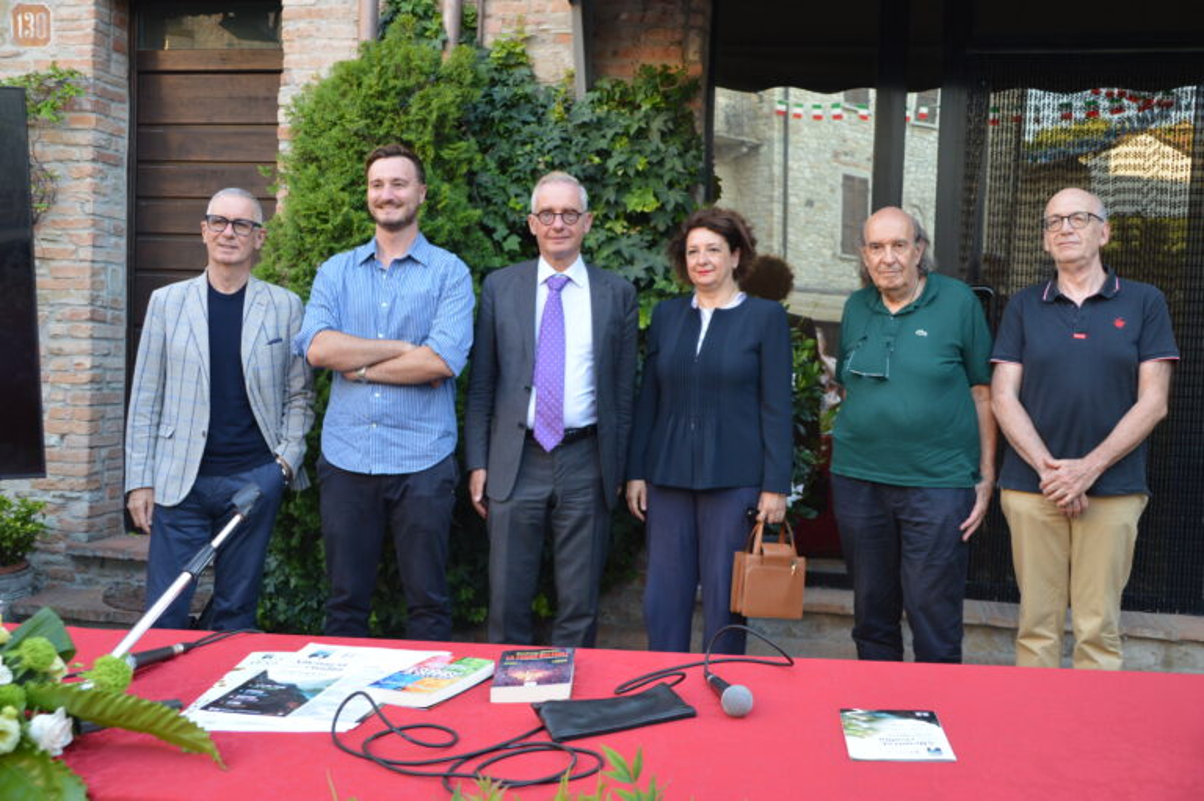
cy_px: 400
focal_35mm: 36
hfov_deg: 53.2
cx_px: 602
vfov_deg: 36.8
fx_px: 1203
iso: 400
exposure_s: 1/80
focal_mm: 24
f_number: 4.5
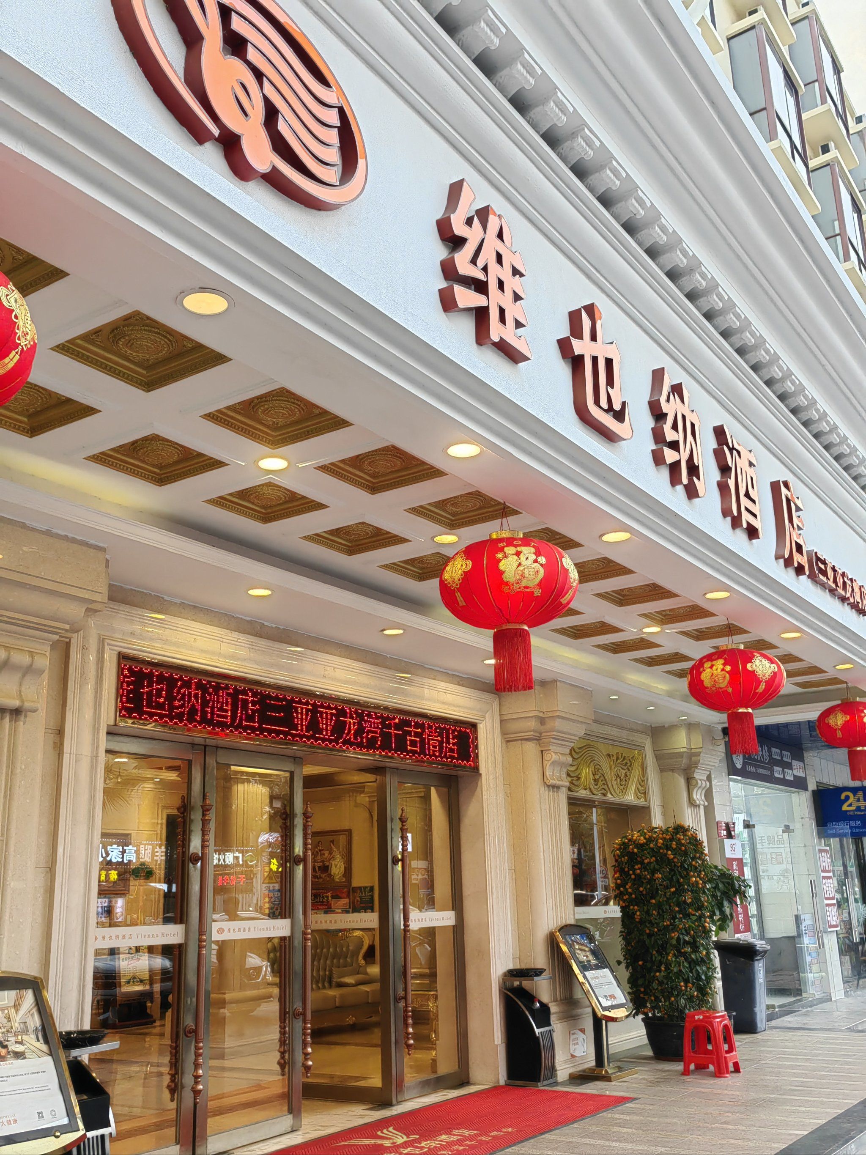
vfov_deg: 55.4
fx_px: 1101
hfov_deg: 42.9
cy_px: 578
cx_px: 433
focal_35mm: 33
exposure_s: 1/476
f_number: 1.8
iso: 160
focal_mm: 5.54
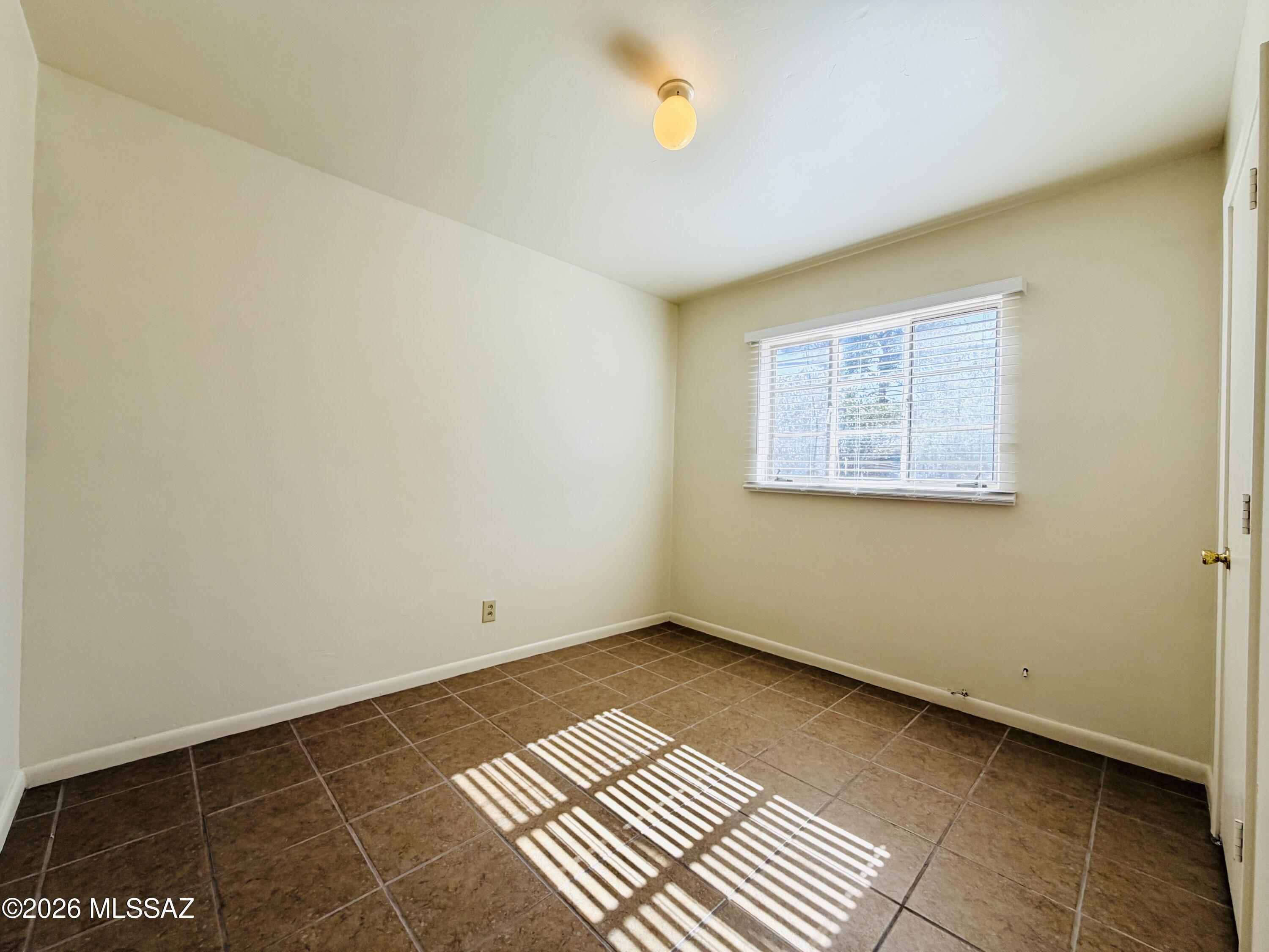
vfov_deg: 85.7
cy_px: 476
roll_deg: -1.8
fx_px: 513
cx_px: 634
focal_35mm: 14
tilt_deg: -0.1
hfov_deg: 102.1
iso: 40
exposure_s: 1/204
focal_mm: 2.22
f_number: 2.2
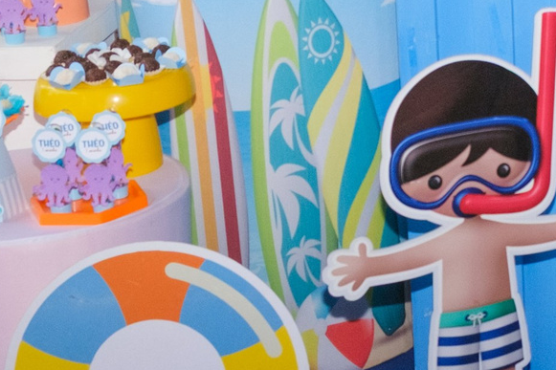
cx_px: 652
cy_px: -105
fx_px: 1837
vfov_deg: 11.2
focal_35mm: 119
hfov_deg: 16.5
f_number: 4
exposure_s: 1/400
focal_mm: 18
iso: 1000
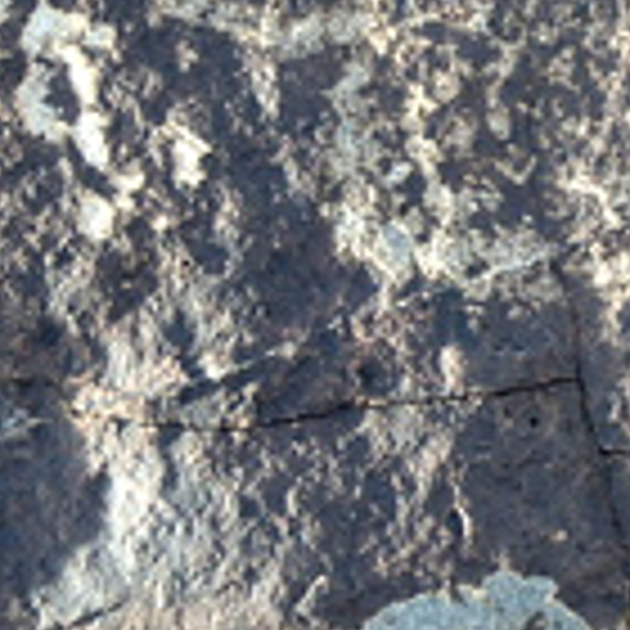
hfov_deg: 8.1
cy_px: 47
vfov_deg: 8.1
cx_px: 729
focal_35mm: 214
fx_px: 4406
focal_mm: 12.3
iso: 200
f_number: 5.5
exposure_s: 1/100
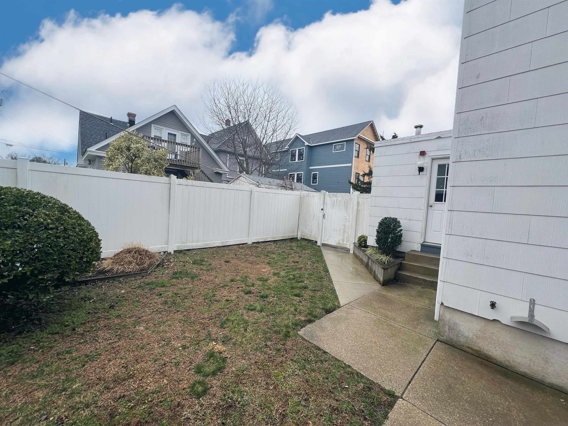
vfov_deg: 89.9
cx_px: 284
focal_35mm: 13
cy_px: 213
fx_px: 213
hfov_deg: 106.2
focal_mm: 1.57
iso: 32
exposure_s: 1/395
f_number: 1.8
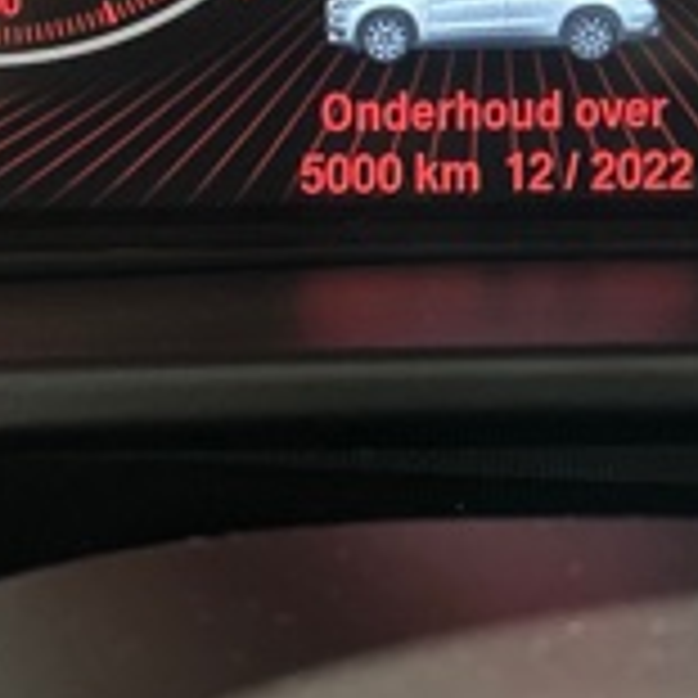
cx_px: 369
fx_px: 2167
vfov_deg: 17.5
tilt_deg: -23.6
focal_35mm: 95
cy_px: -113
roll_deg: -0.8
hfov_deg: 18.3
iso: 500
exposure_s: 1/10
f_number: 1.6
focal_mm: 4.2
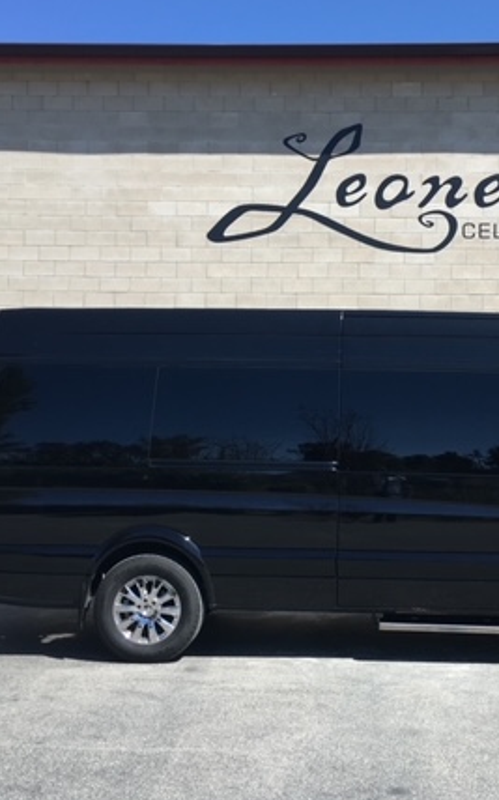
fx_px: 1002
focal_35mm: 46
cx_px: 351
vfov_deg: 43.5
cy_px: 379
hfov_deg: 27.7
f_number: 2.2
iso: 25
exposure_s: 1/1012
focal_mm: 4.15
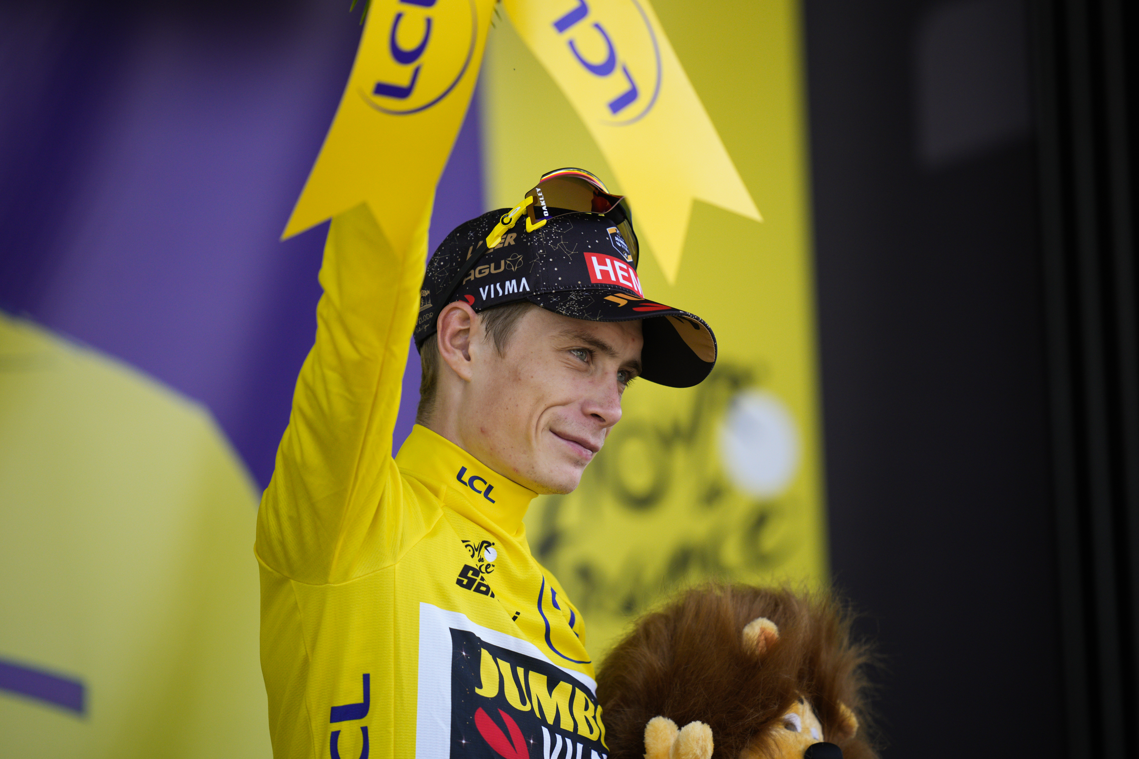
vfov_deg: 3.4
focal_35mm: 400
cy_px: 380
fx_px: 12655
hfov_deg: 5.2
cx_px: 570
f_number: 2.8
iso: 1000
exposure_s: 1/2500
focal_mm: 400
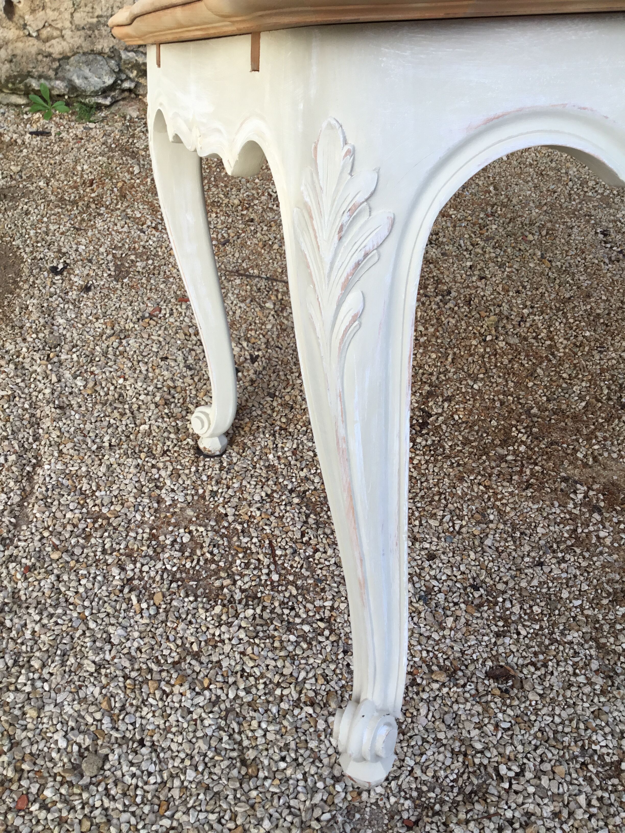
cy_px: 416
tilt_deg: -42.3
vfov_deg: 58.4
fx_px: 746
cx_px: 312
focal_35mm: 31
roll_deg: -1.6
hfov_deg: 45.4
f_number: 2.4
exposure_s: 1/122
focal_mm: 3.3
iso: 25
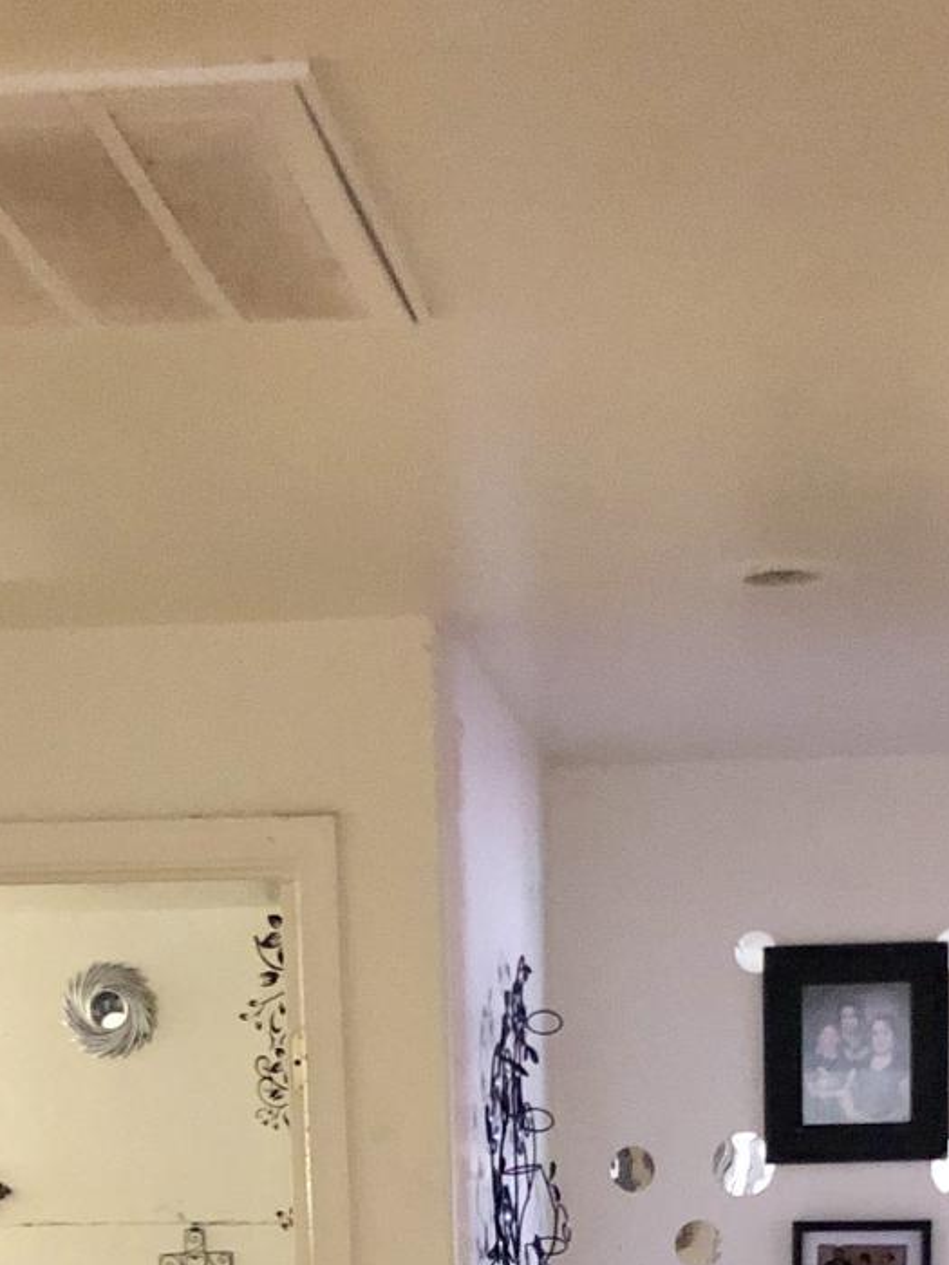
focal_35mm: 80
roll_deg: +0.7
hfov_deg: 18.4
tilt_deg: -6.5
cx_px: 618
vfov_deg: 21.8
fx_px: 2924
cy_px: 1690
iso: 160
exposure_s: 1/4
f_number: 1.8
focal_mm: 3.99
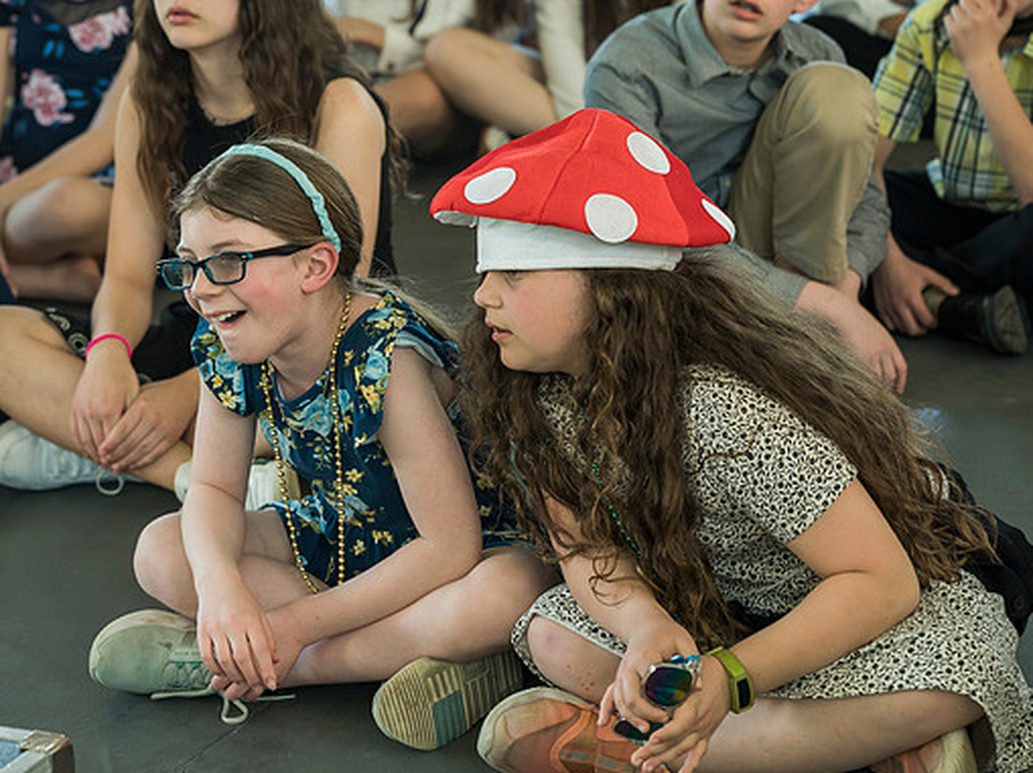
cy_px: 391
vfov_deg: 14.5
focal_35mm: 102
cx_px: 457
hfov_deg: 19.3
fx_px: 3042
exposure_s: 1/160
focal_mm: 93
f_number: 5
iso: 800
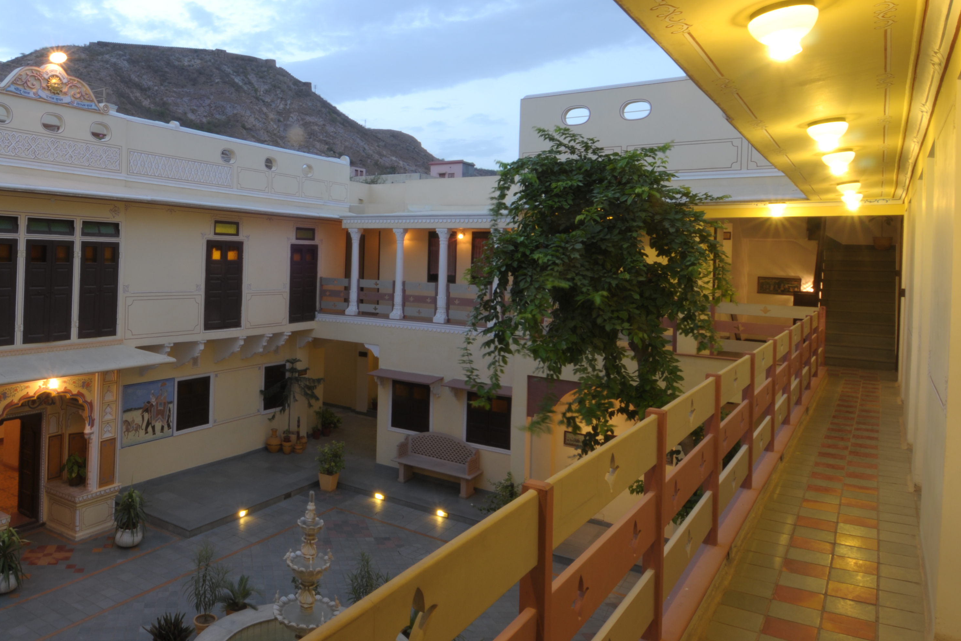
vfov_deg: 49.2
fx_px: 694
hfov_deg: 67.3
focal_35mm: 26
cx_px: 313
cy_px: 256
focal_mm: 12
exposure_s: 4
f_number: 22
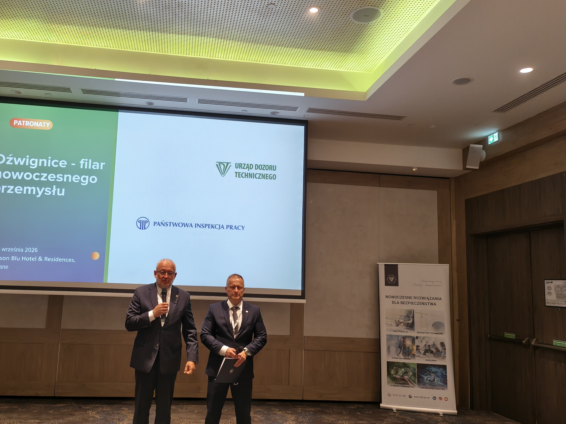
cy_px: 212
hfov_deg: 58.0
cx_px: 235
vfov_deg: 45.4
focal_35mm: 31
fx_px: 507
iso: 776
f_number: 1.8
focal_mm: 5.56
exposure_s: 1/60
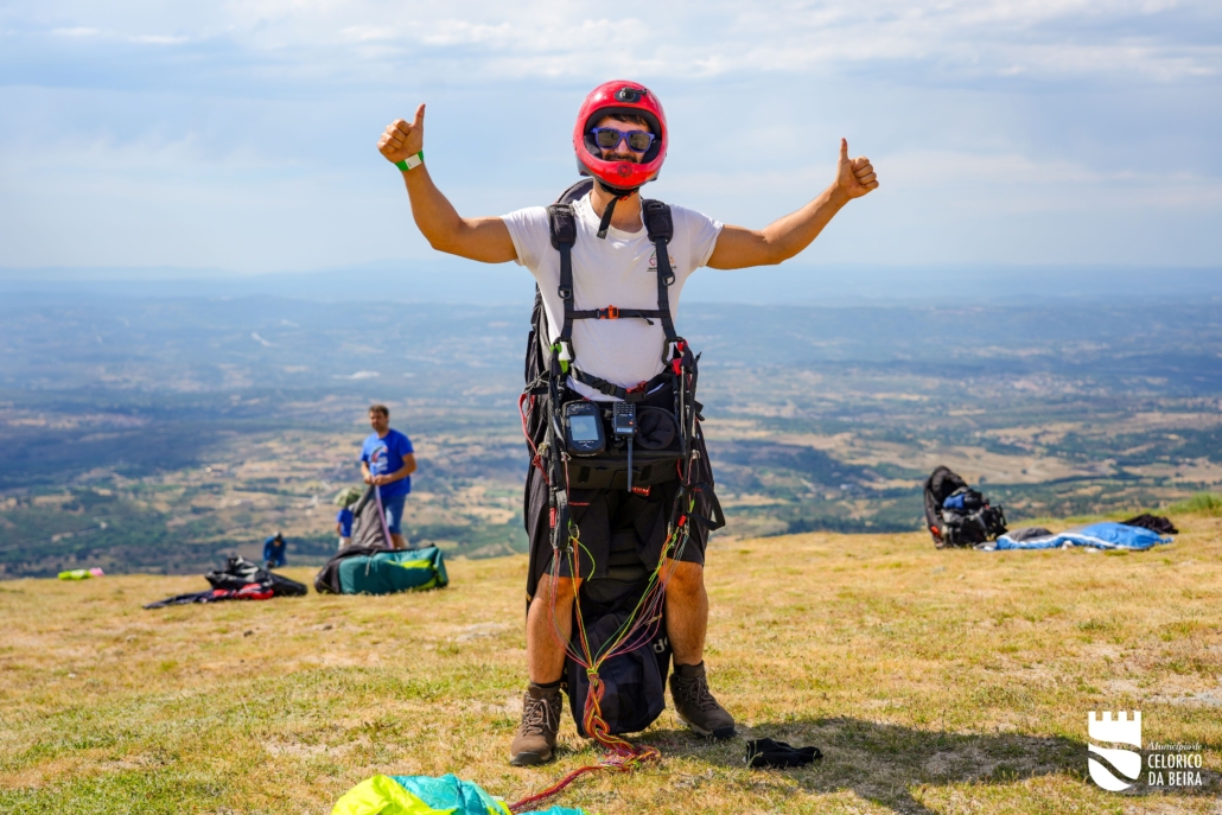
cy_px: 408
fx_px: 1494
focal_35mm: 44
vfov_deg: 30.5
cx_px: 611
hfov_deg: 44.5
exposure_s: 1/1250
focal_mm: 44
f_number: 4.5
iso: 100
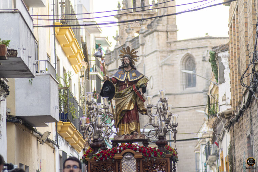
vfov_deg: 6.8
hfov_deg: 10.2
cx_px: 129
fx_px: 1448
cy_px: 86
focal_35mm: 202
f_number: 4.2
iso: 2500
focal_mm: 135
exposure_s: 1/1600
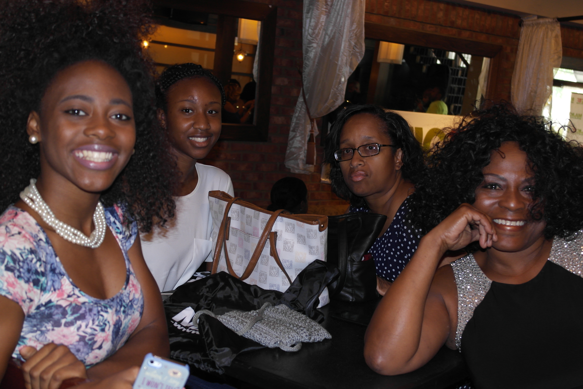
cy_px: 194
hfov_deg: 42.7
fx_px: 745
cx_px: 292
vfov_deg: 29.2
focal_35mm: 46
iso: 400
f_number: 4.5
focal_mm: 30
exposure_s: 1/50
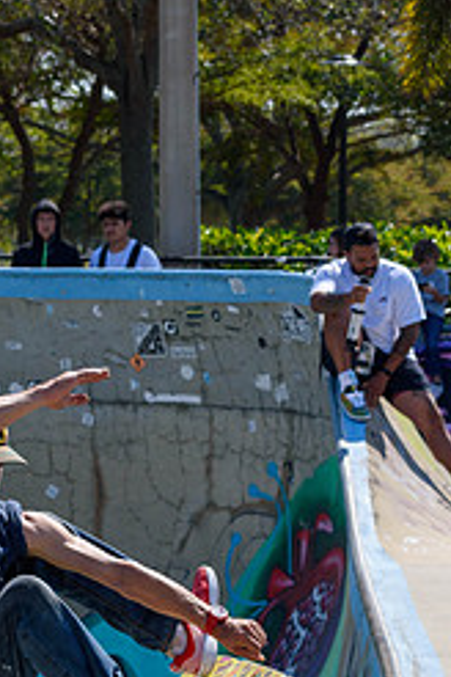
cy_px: 550
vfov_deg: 10.7
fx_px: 3608
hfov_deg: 7.1
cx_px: 116
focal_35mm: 192
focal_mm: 70
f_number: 7.1
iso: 200
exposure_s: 1/800
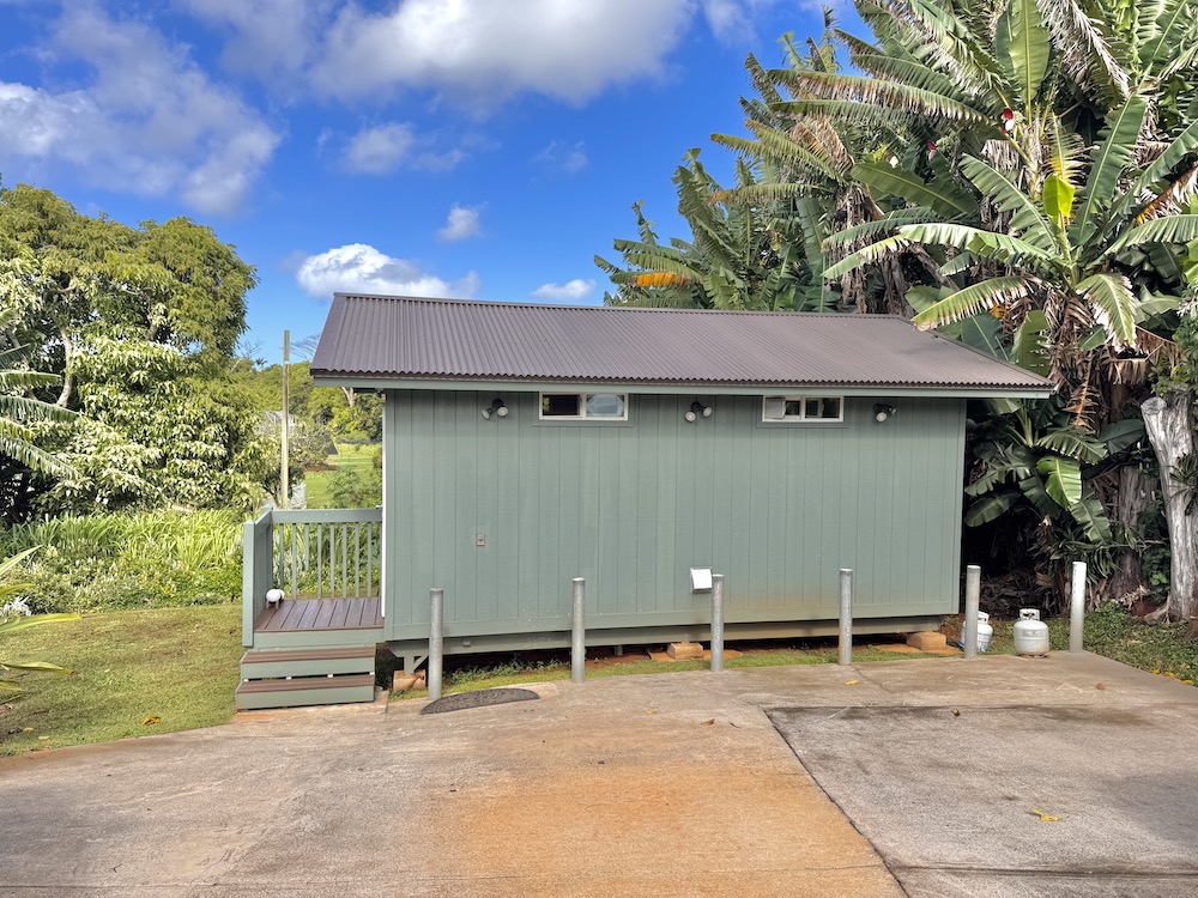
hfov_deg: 71.6
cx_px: 599
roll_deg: -1.0
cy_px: 449
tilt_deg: -4.4
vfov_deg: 56.8
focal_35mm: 24
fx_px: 831
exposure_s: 1/2604
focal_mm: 6.76
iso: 80
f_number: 1.78
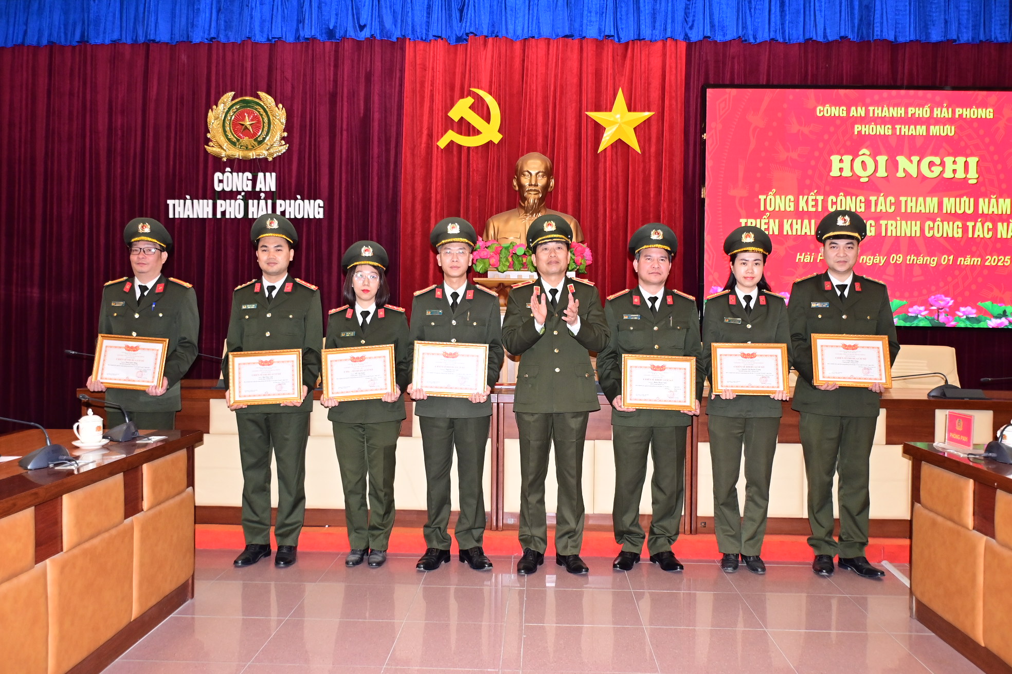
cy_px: 337
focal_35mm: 33
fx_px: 928
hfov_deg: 57.2
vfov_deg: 40.0
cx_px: 506
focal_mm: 22
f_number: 3.5
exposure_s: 1/200
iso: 1250
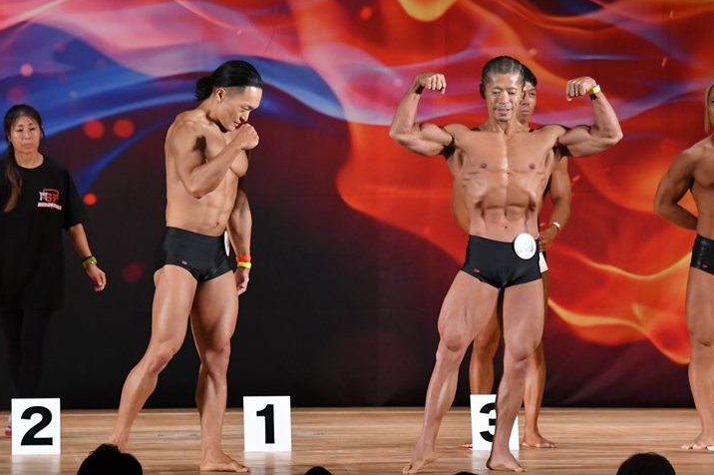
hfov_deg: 8.8
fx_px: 4656
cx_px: 348
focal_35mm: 235
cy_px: 238
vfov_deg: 5.8
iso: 3200
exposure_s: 1/400
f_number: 5.6
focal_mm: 145
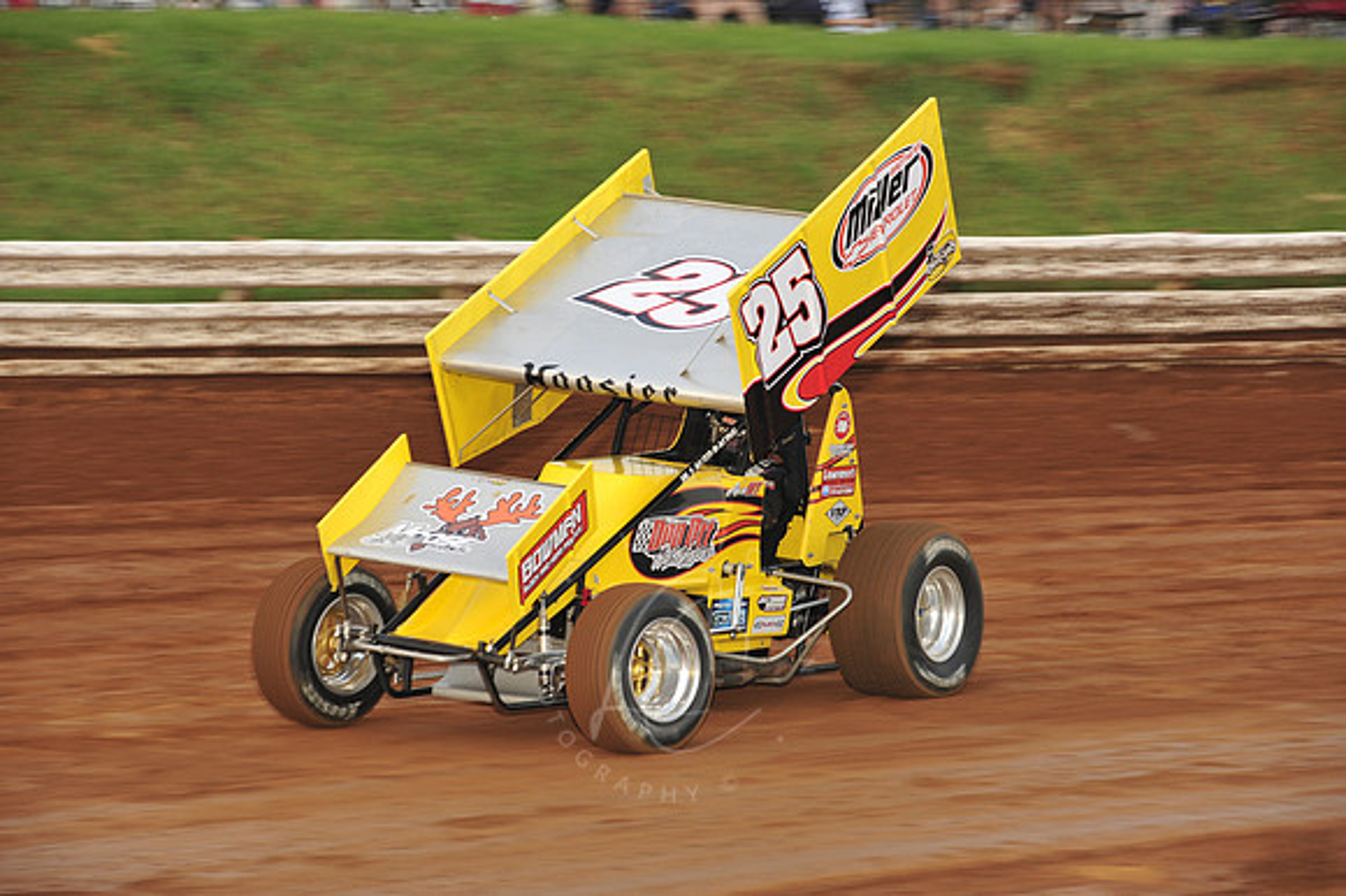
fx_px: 5418
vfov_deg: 9.5
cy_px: 448
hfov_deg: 14.2
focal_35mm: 145
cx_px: 673
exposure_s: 1/320
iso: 800
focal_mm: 145
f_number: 7.1
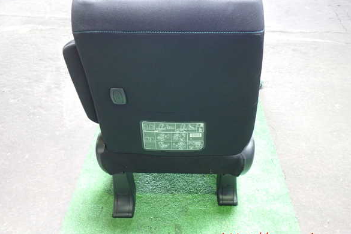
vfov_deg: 41.1
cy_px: 112
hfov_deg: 58.7
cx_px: 178
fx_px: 312
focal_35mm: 32
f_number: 2.3
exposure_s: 1/30
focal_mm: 5.4
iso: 800
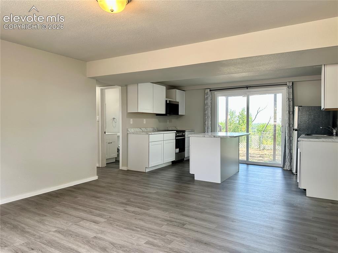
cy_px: 126
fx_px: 234
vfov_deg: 56.8
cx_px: 169
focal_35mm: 24
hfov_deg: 71.6
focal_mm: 6.86
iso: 100
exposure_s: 1/132
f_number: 1.78
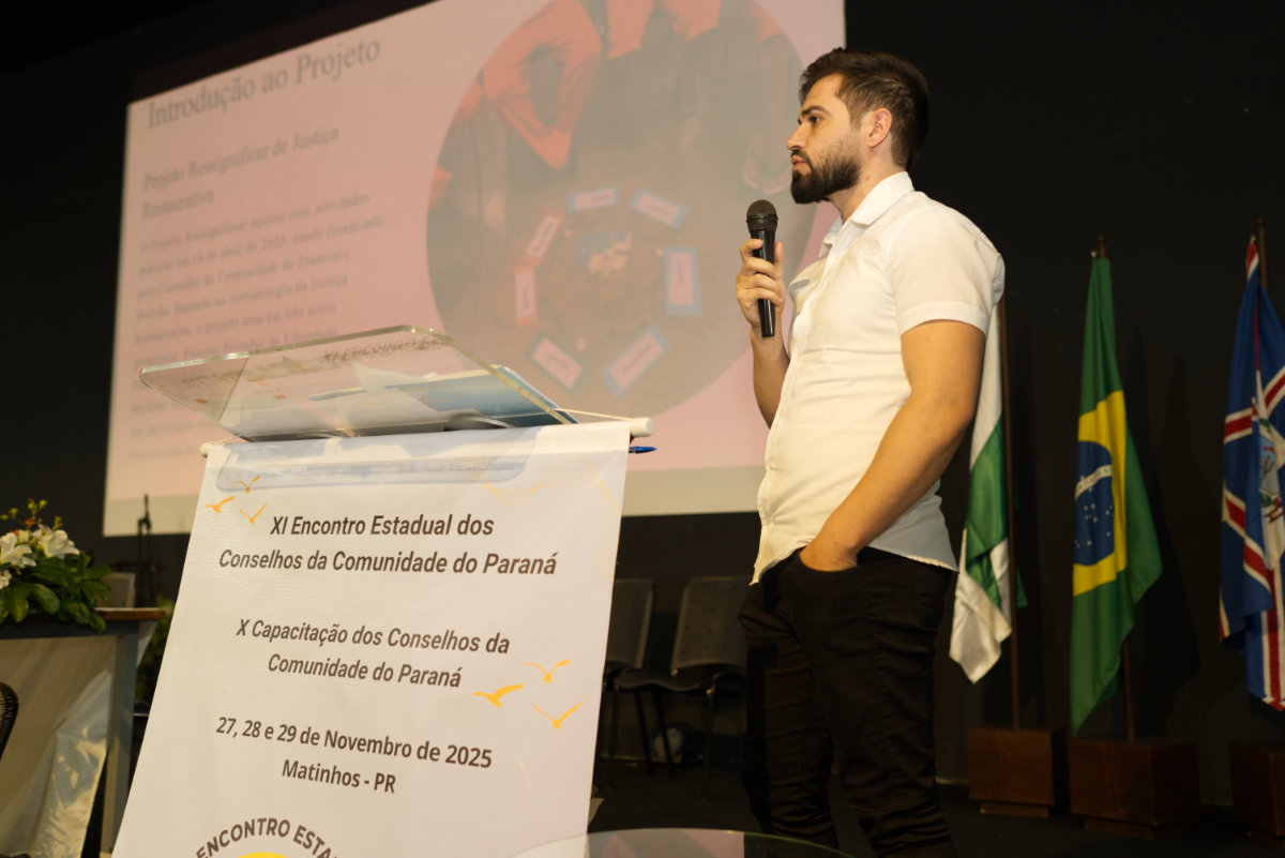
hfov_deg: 54.4
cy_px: 429
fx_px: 1250
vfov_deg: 37.9
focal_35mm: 35
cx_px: 642
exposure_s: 1/100
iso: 2000
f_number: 2.8
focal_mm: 35
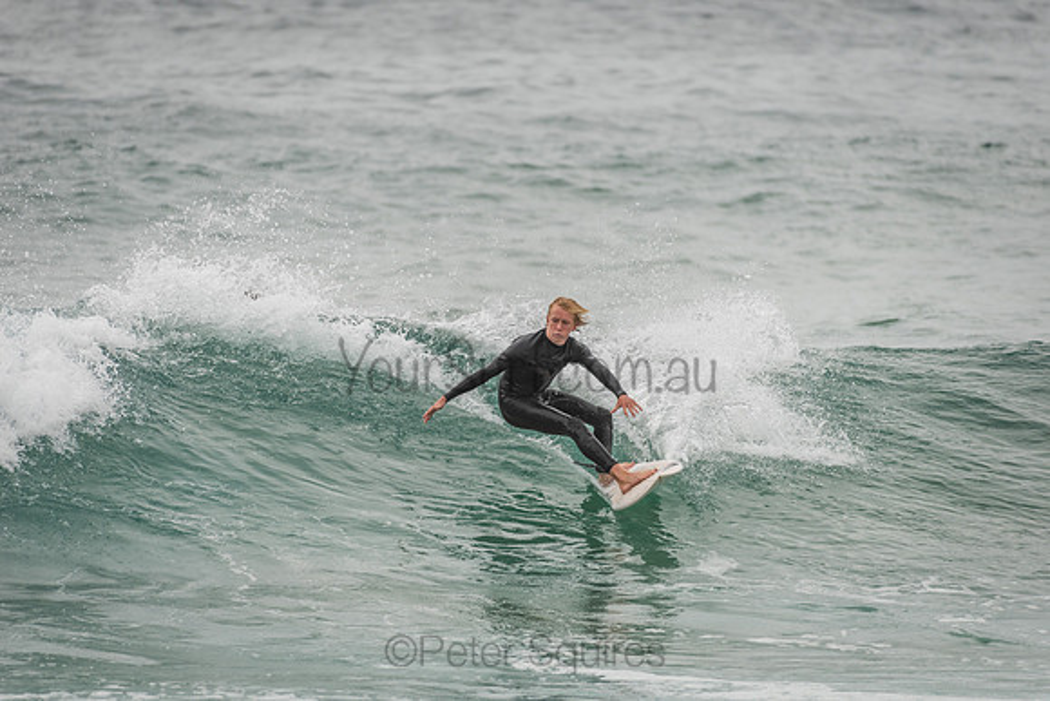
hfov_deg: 4.1
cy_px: 350
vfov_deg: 2.8
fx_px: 14586
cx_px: 525
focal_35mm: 500
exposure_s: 1/2000
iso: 280
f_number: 5.6
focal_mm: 500
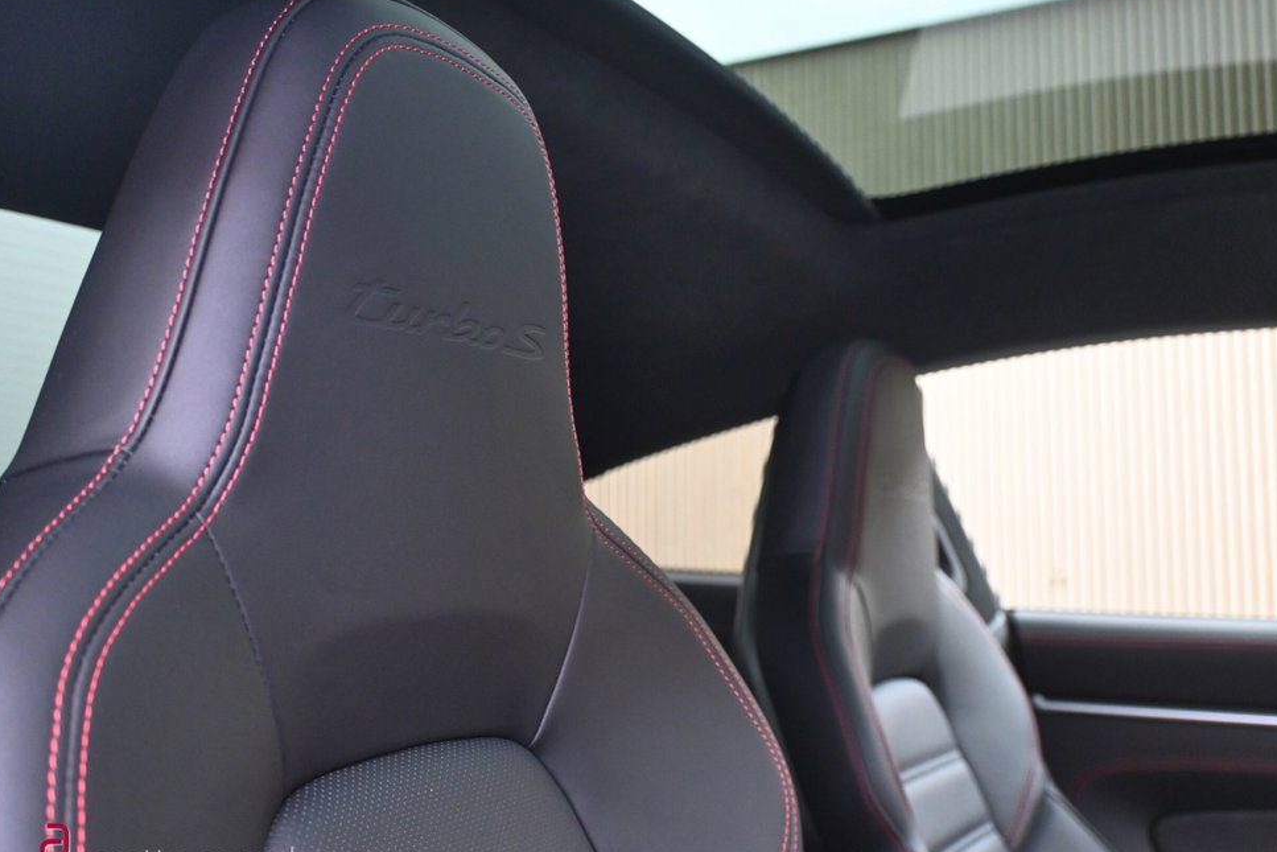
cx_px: 672
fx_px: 1296
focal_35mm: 37
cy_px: 439
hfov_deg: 52.4
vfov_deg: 36.4
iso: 2000
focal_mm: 23
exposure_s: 1/25
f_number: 4.2
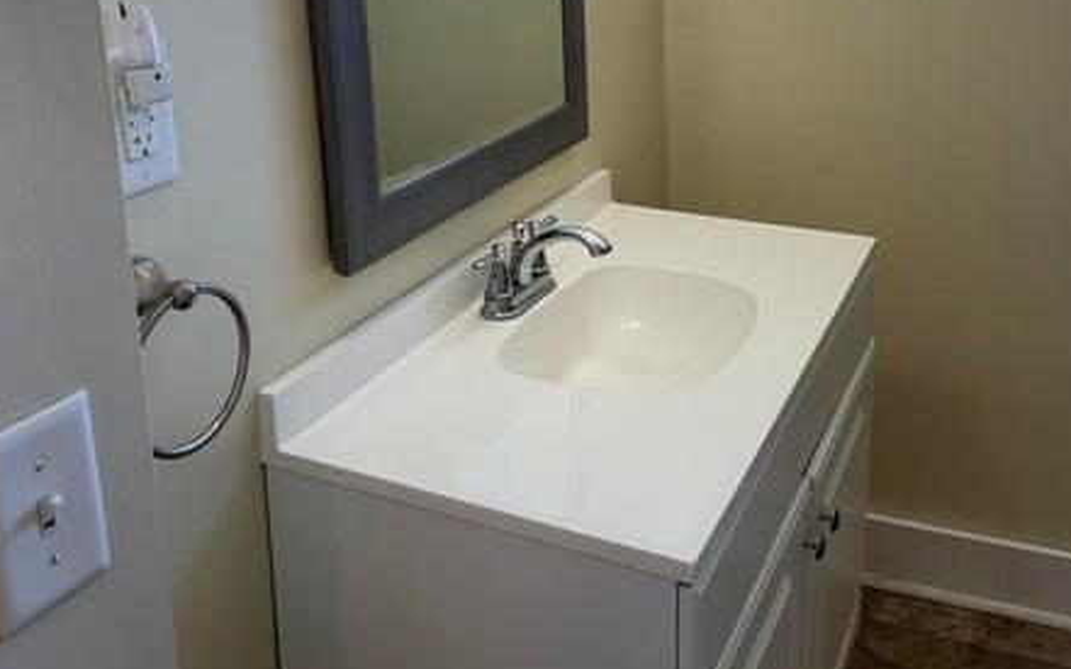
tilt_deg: -12.9
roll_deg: +1.6
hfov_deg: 52.7
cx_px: 523
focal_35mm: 37
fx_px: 1080
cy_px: 102
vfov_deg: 33.1
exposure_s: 1/120
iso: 64
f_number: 1.78
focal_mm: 6.76
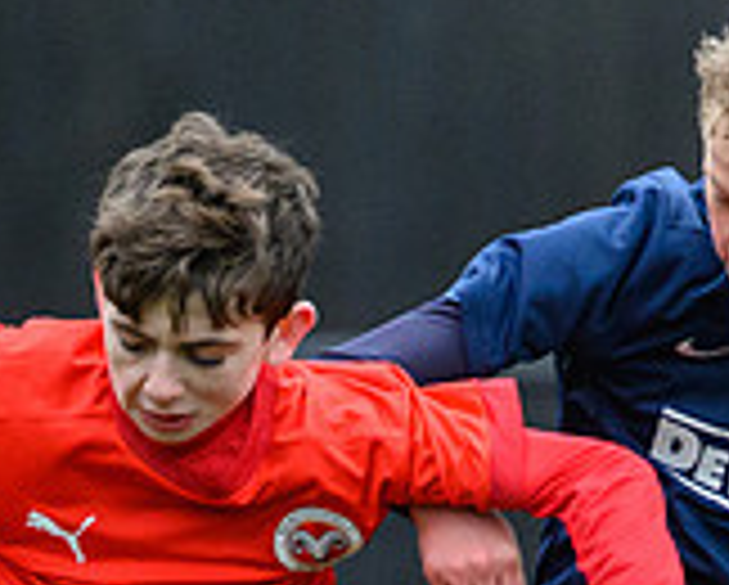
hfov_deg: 1.0
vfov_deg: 0.8
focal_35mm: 1860
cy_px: 941
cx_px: 298
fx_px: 40179
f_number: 2.8
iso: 6400
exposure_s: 1/2000
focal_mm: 400
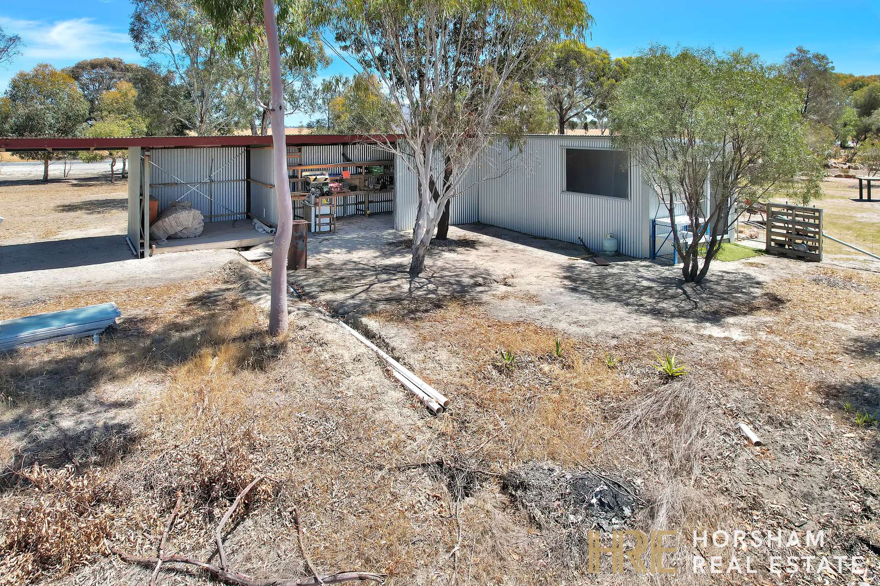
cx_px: 440
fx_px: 538
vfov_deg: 57.2
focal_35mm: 22
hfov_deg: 78.6
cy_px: 293
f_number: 2.8
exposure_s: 1/1500
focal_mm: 8.38
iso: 130
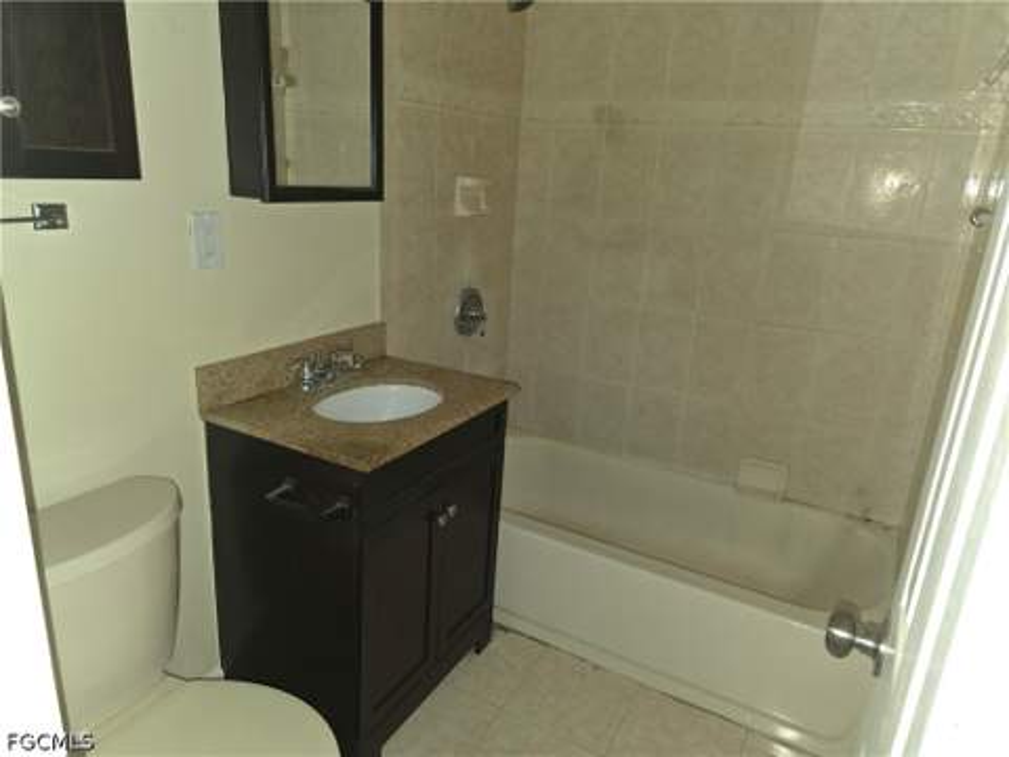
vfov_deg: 58.9
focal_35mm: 23
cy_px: 378
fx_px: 670
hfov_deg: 73.9
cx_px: 504
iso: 125
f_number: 1.7
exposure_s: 1/17.4
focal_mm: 6.3
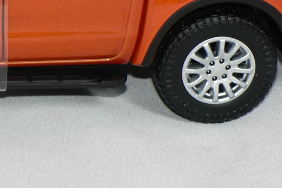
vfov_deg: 6.5
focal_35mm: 212
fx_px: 1661
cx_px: -55
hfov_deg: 9.6
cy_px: -7
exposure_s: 1/60
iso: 80
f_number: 3.2
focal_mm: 10.9
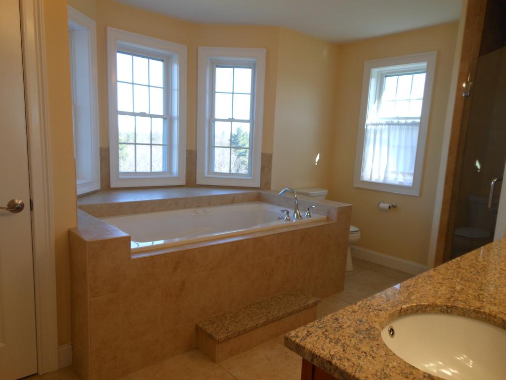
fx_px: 365
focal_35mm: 25
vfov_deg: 54.9
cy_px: 190
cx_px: 253
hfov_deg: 69.4
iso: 80
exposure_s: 1/50
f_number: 3.2
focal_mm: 4.5
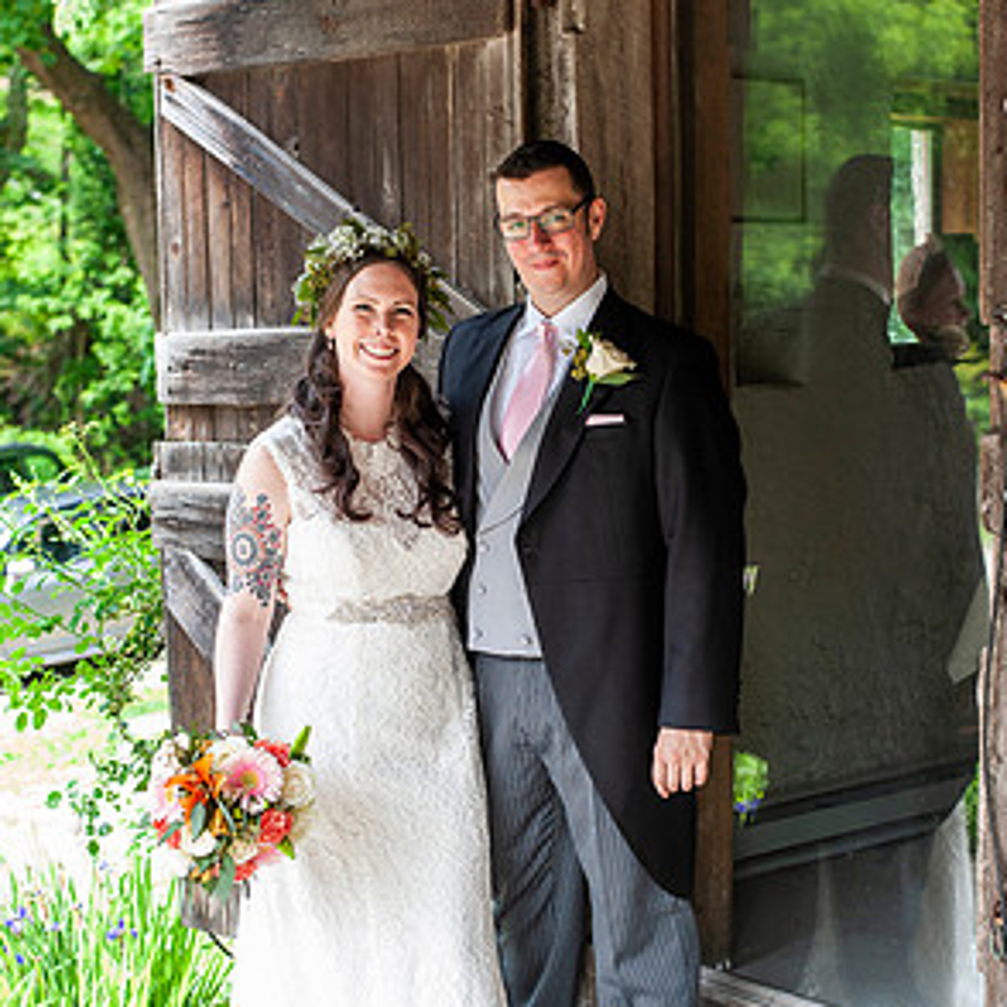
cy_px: 565
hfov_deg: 26.5
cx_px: 505
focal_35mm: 65
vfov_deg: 26.5
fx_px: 2139
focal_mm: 50
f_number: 4
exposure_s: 1/320
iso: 640
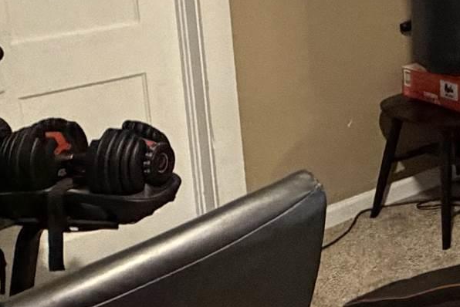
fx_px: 959
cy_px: 18
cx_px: 666
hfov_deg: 22.7
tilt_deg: -12.3
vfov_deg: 17.9
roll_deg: -0.9
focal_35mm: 75
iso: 800
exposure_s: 1/60
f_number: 2.2
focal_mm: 2.22
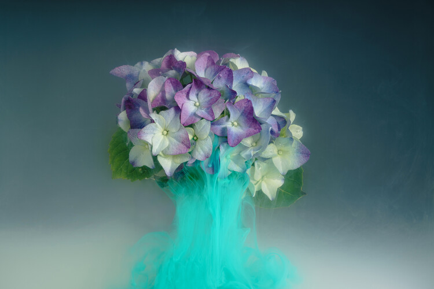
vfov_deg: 15.2
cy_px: 144
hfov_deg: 22.6
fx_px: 1085
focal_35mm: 90
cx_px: 217
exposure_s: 1/200
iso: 125
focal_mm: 90
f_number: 16
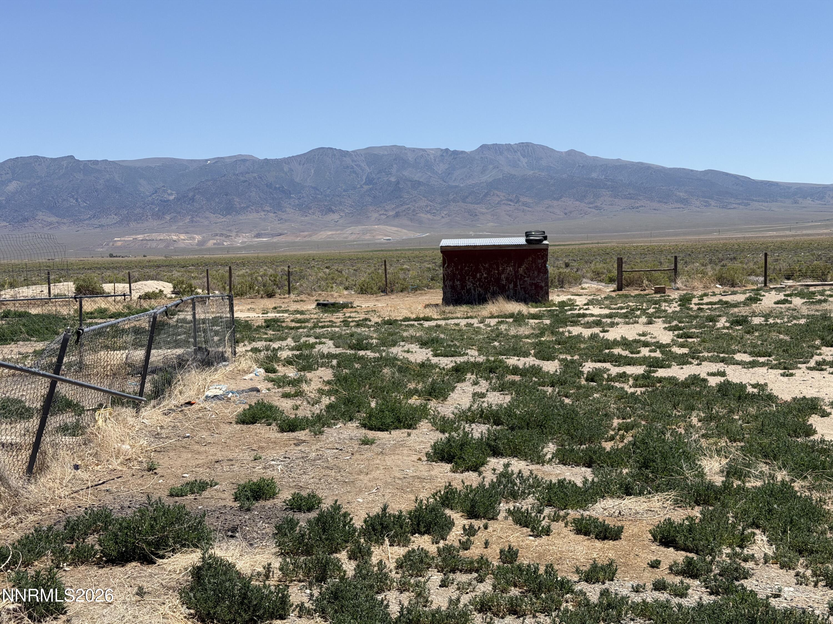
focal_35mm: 48
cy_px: 312
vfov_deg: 30.3
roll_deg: +1.0
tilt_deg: -5.0
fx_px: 1155
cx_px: 416
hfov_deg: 39.7
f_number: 1.78
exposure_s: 1/6536
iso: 80
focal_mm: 6.76
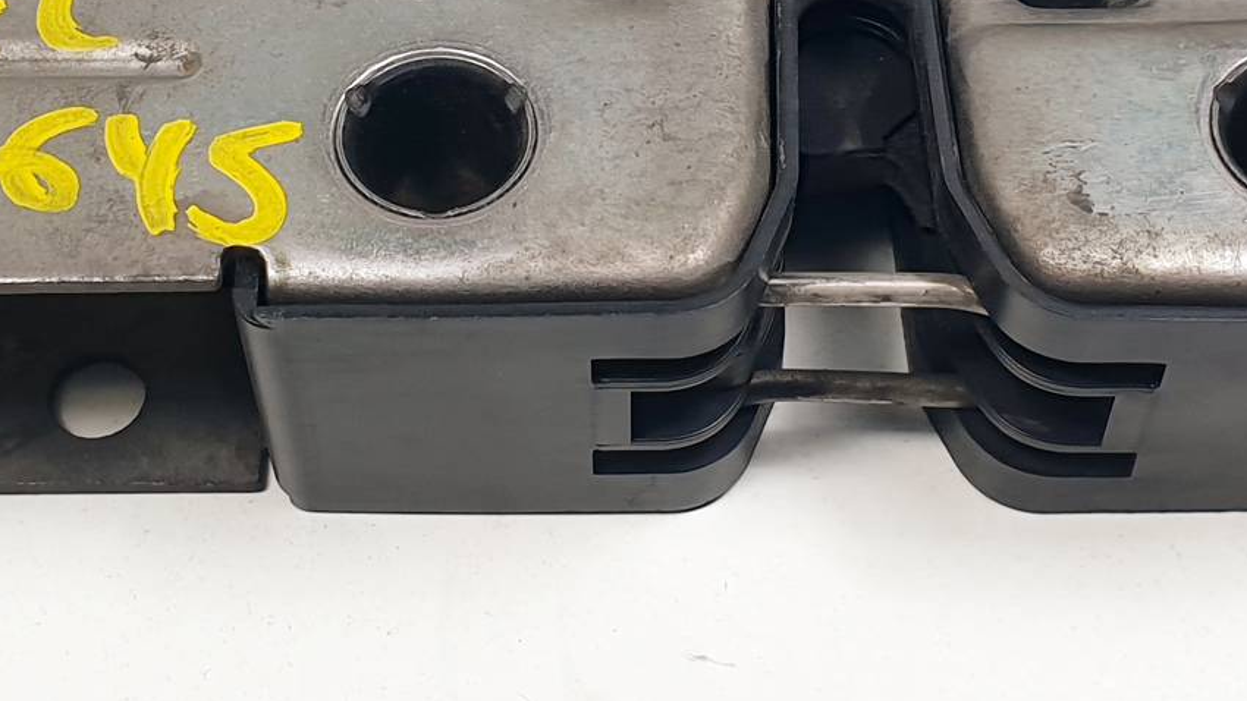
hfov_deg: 42.9
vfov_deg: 24.3
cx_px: 575
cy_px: 92
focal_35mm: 48
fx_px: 1587
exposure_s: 1/210
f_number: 2.4
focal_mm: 4.3
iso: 50
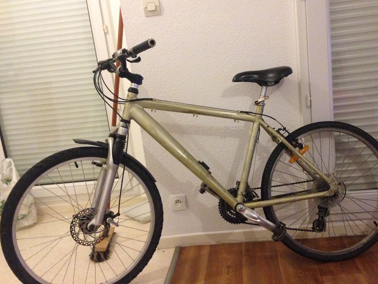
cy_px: 154
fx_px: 426
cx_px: 211
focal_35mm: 39
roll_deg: +7.3
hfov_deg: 47.8
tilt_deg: -12.7
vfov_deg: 36.8
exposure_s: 1/17
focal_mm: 4.12
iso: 400
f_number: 2.4
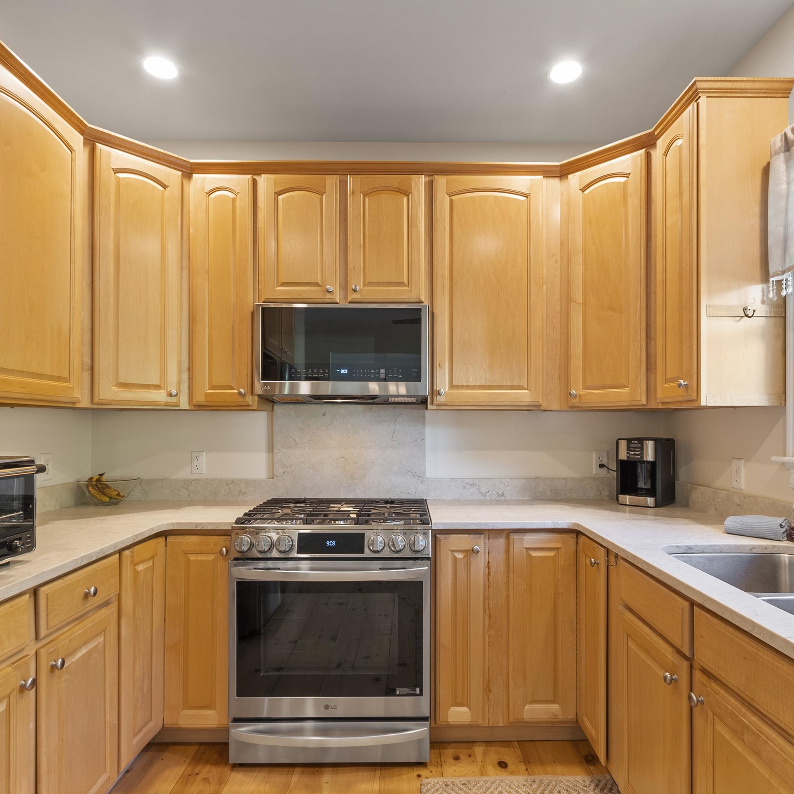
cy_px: 403
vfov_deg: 74.8
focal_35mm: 20
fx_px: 519
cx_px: 429
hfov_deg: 74.7
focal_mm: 10
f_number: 8
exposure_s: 1.3
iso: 320
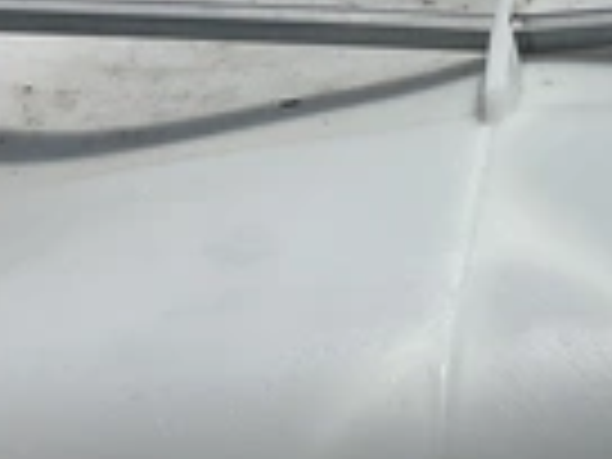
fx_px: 1503
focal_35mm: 85
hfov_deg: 22.5
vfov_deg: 16.9
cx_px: 549
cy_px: -22
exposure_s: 1/6536
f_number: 1.8
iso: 25
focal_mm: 3
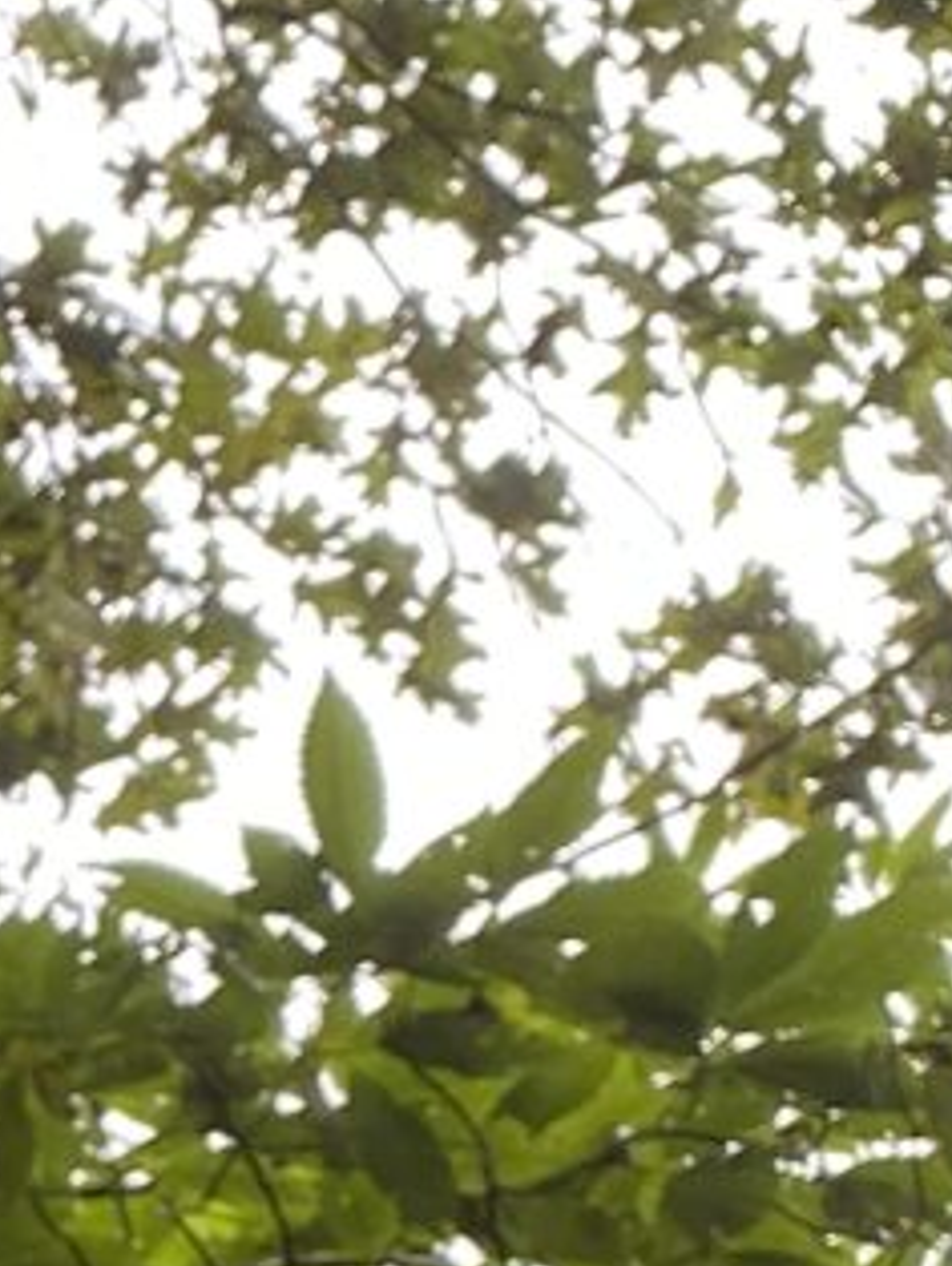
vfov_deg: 10.7
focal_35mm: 173
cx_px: -1969
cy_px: 2272
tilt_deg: +62.1
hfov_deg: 7.5
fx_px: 6335
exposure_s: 1/122
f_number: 1.8
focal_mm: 4.25
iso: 32
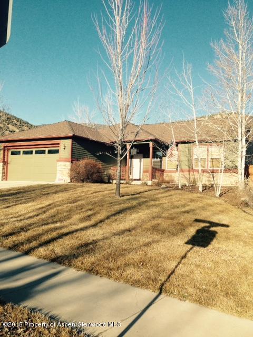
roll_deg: -0.7
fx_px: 322
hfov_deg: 42.9
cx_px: 126
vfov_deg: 55.4
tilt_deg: +3.5
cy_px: 168
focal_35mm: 33
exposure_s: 1/1205
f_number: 2.4
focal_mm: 4.12
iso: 50
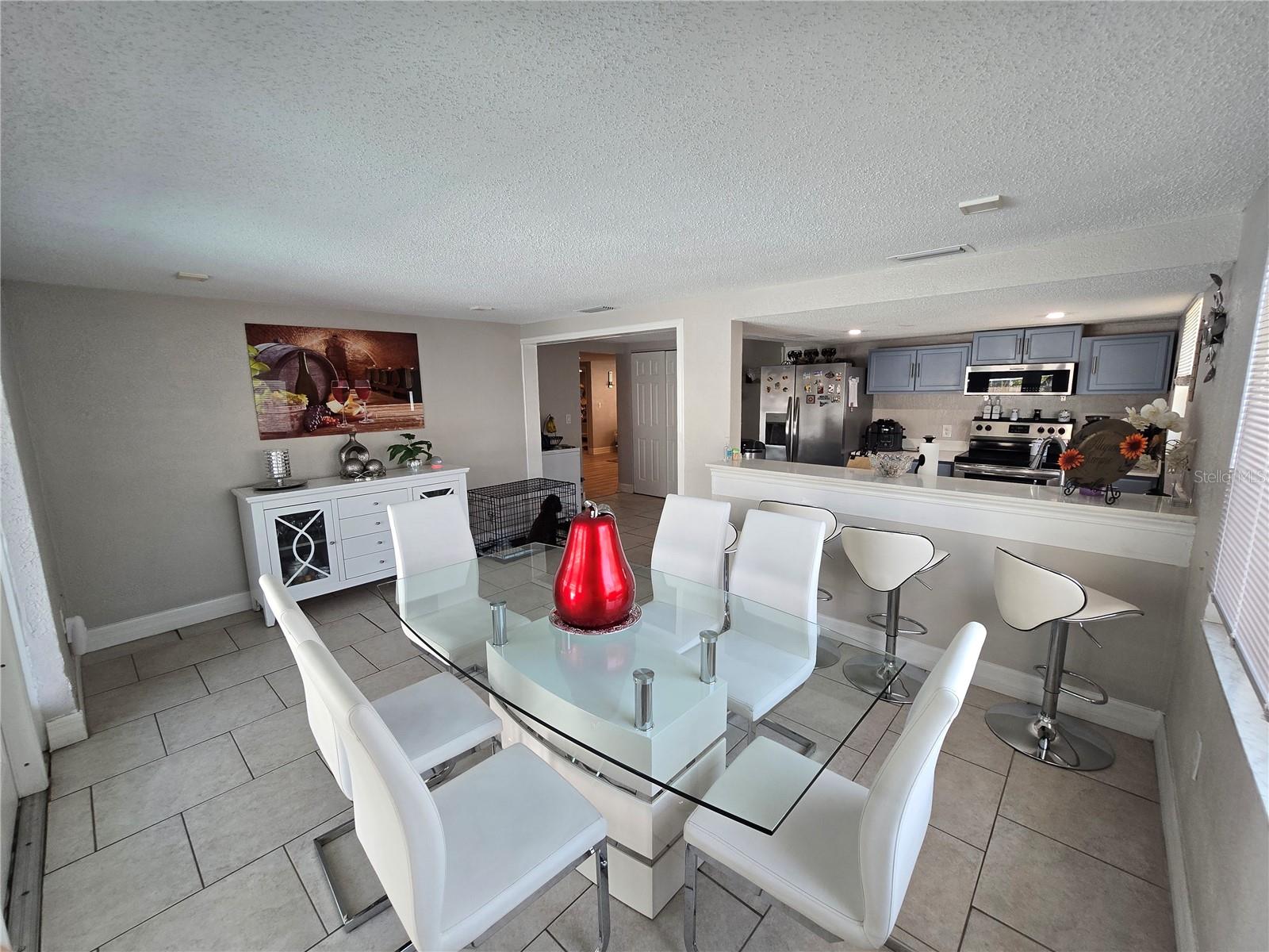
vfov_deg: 89.9
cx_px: 634
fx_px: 477
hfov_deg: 106.2
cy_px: 476
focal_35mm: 13
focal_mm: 2.2
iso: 80
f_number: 2.2
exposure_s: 1/60
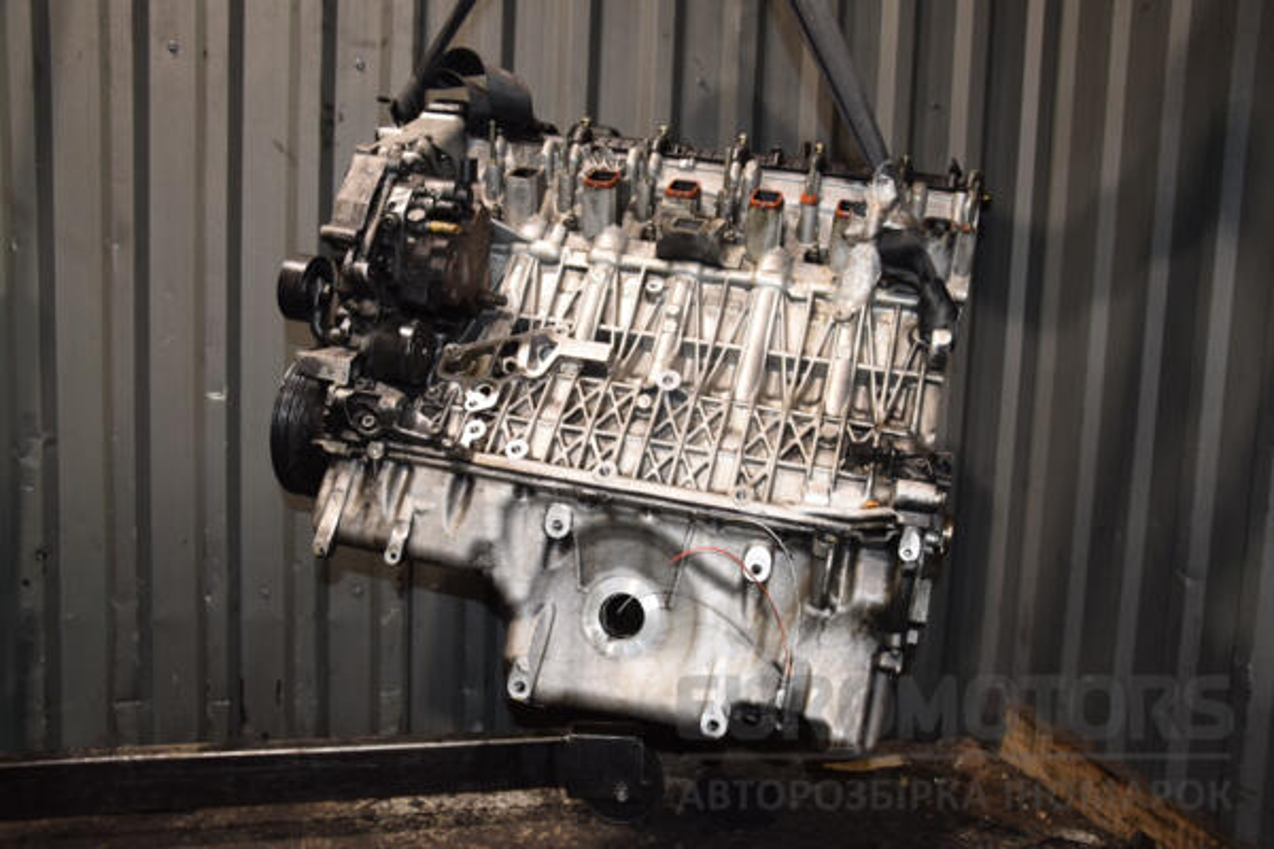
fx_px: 1115
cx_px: 637
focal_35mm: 32
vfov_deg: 41.7
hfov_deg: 59.5
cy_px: 424
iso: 800
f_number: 5
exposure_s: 1/60
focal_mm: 21
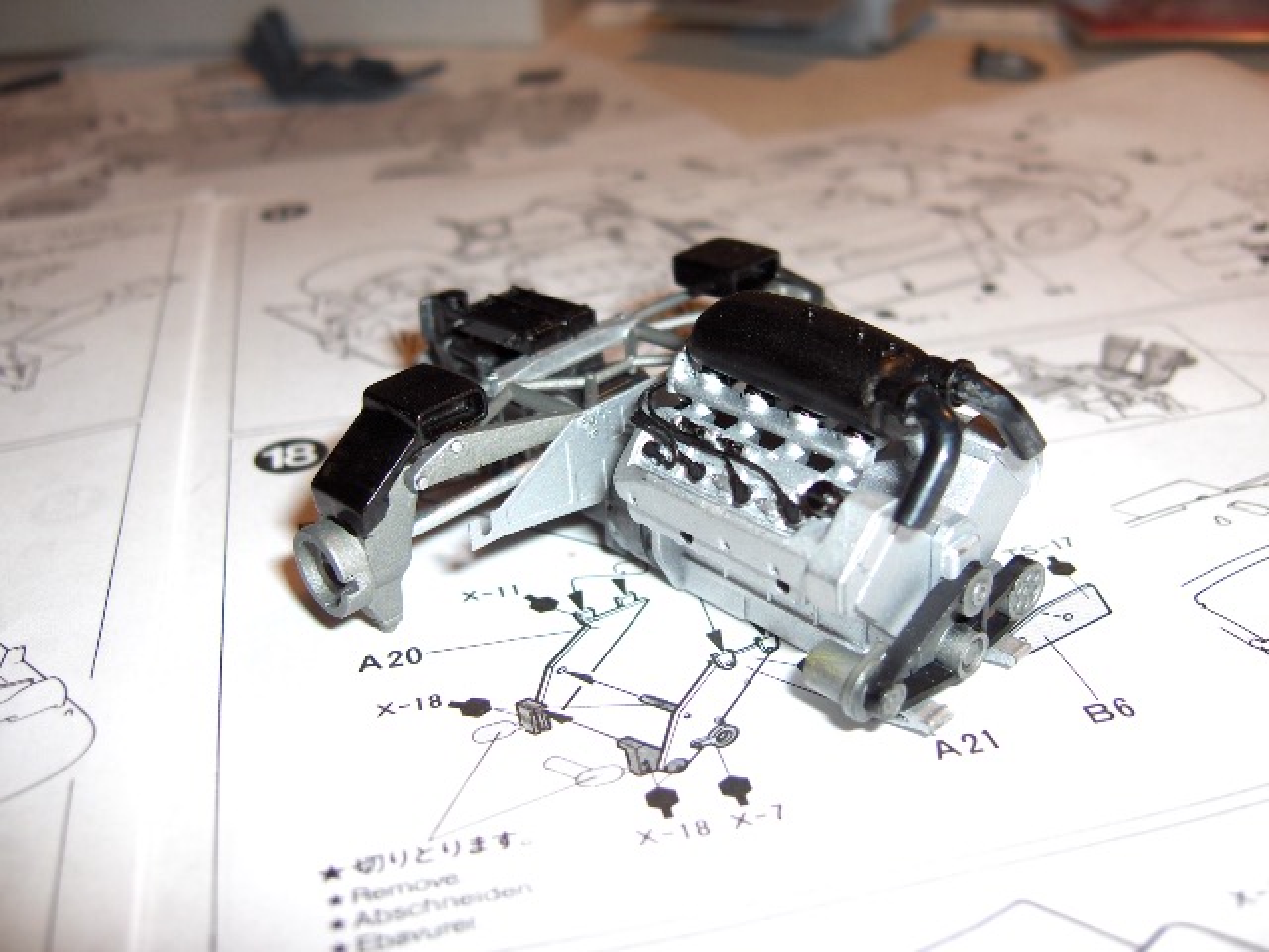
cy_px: 476
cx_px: 634
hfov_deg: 47.9
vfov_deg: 36.8
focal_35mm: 39
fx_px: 1430
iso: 100
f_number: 4.8
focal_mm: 8
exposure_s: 1/60
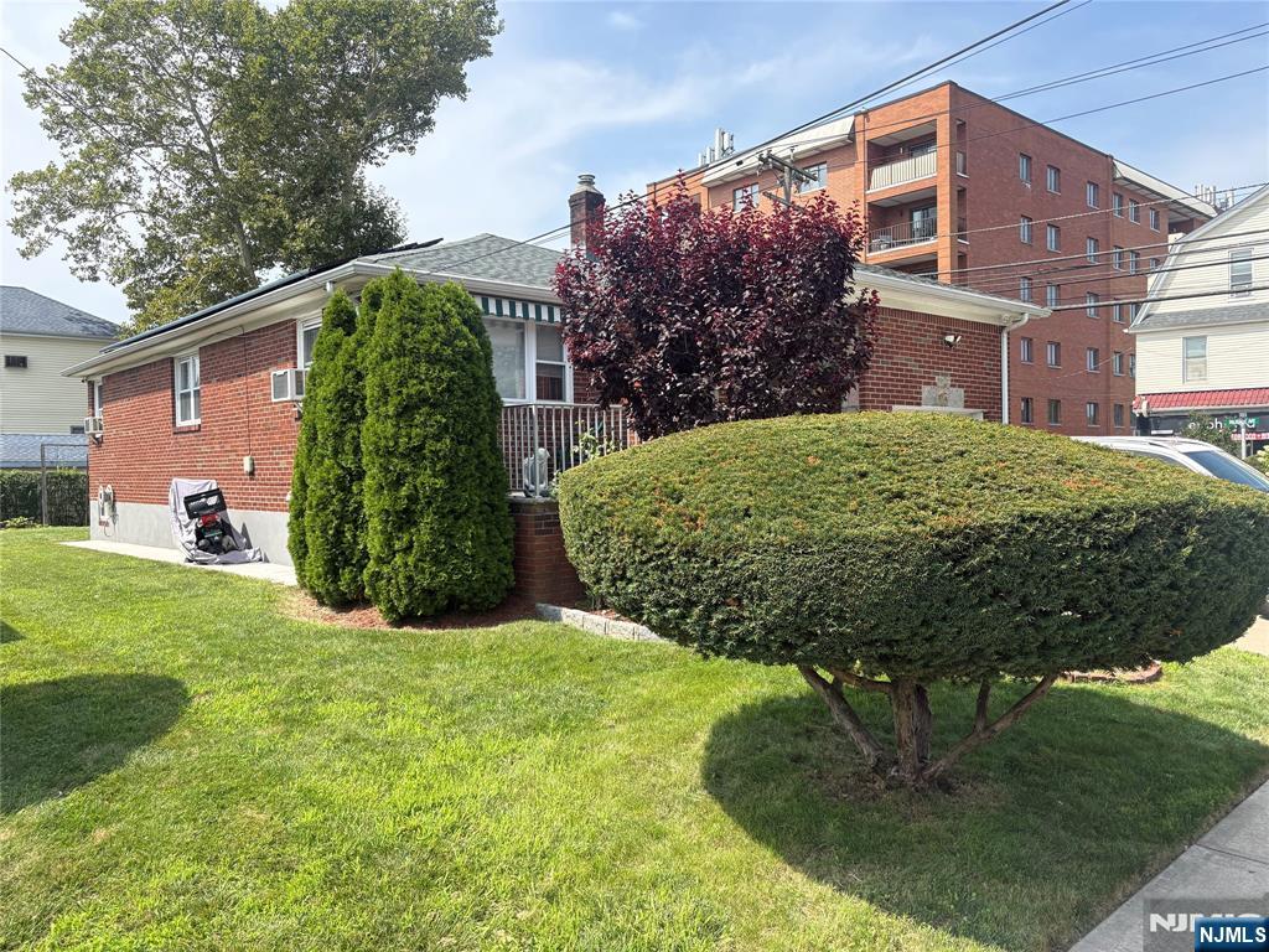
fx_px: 953
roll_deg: +1.4
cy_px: 476
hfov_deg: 67.3
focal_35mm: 26
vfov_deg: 53.1
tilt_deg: -1.1
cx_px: 634
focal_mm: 5.96
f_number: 1.6
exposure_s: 1/1484
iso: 64
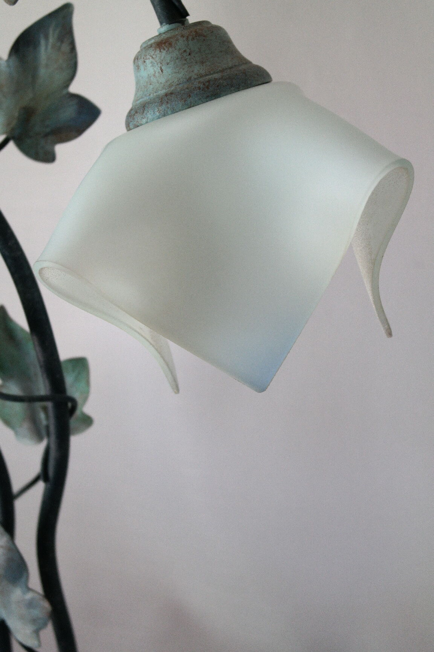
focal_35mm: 58
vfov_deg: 34.5
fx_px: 1049
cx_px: 217
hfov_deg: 23.4
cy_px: 326
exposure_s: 1/60
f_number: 5
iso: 800
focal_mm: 38
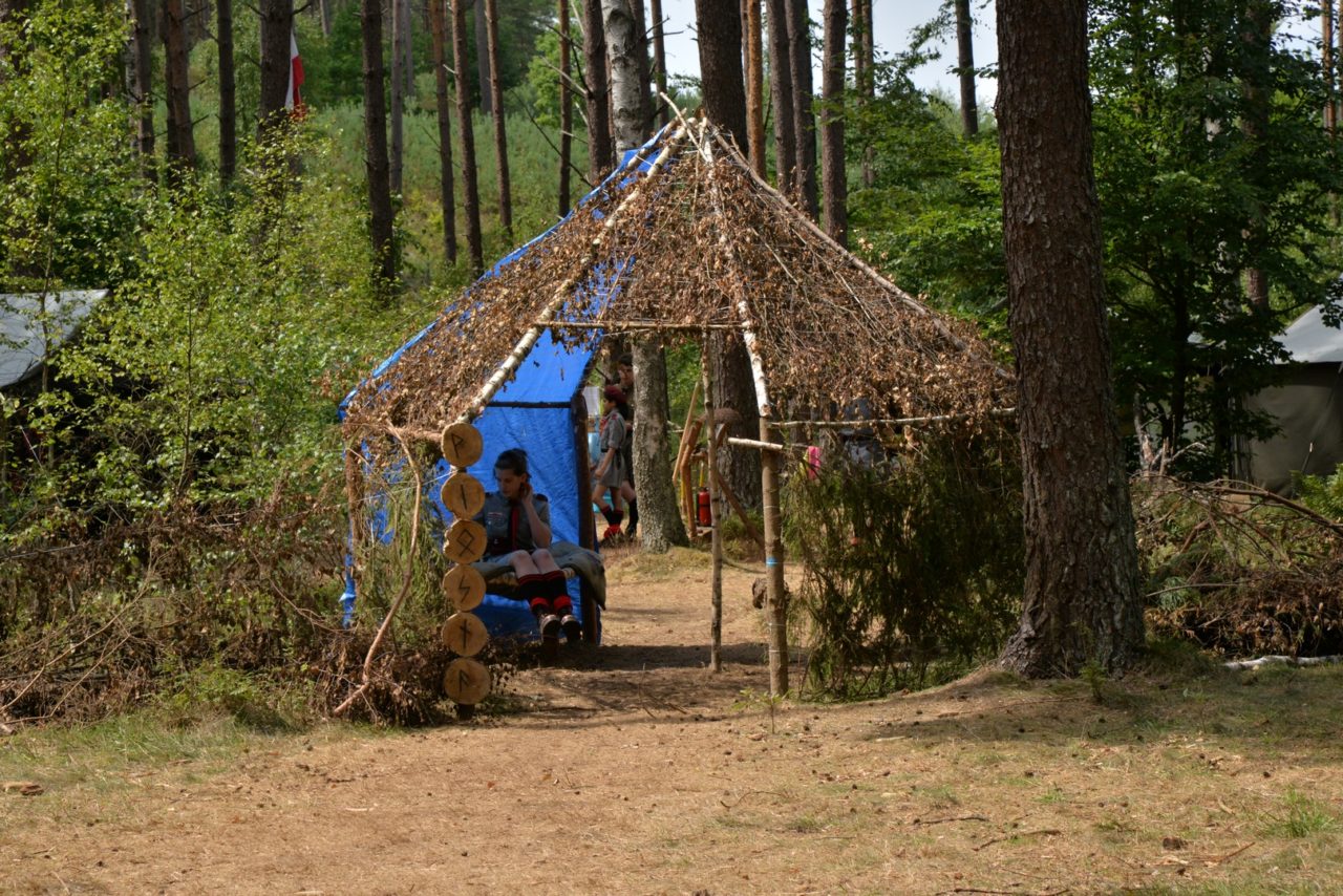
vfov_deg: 11.4
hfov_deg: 17.1
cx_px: 672
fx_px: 4477
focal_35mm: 120
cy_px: 448
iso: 640
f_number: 14
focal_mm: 120
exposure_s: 1/640
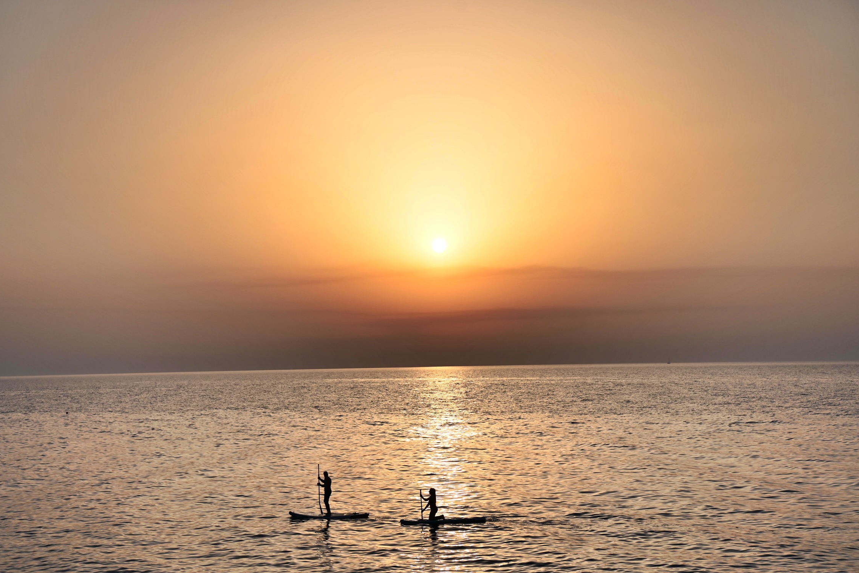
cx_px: 424
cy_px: 291
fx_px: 1265
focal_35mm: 53
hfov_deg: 37.5
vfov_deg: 25.5
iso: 100
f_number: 4.5
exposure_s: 1/1600
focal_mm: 52
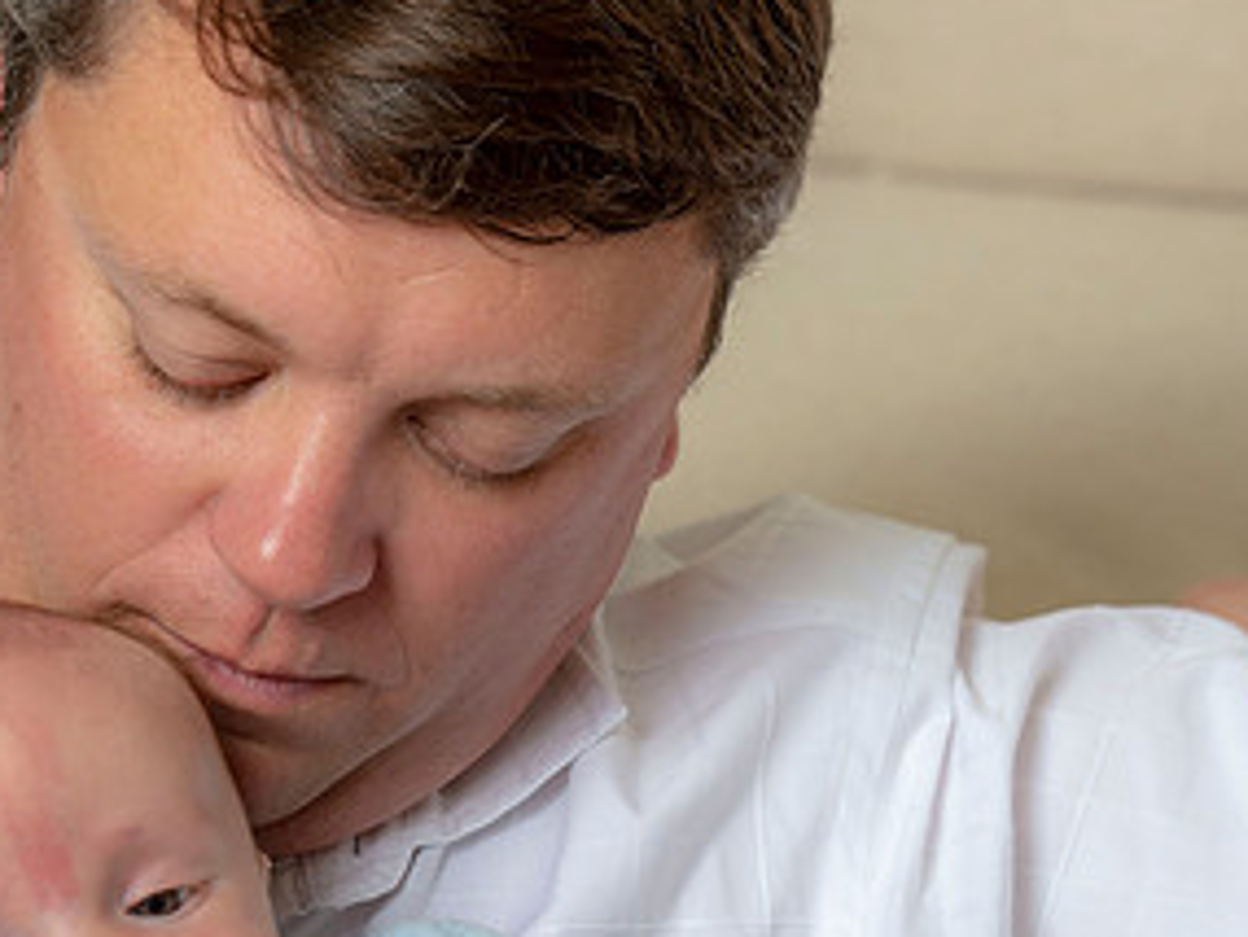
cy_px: 849
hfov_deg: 7.8
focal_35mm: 255
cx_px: 389
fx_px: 9197
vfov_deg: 5.8
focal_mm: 112
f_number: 5.6
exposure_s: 1/200
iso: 250
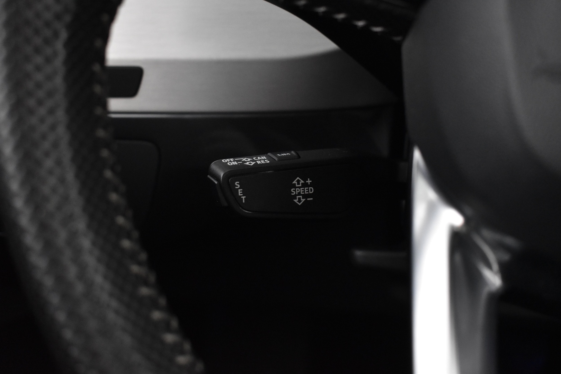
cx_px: 280
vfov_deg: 28.1
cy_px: 187
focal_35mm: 48
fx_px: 748
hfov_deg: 41.1
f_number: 4.5
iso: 3200
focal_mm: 32
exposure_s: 1/25
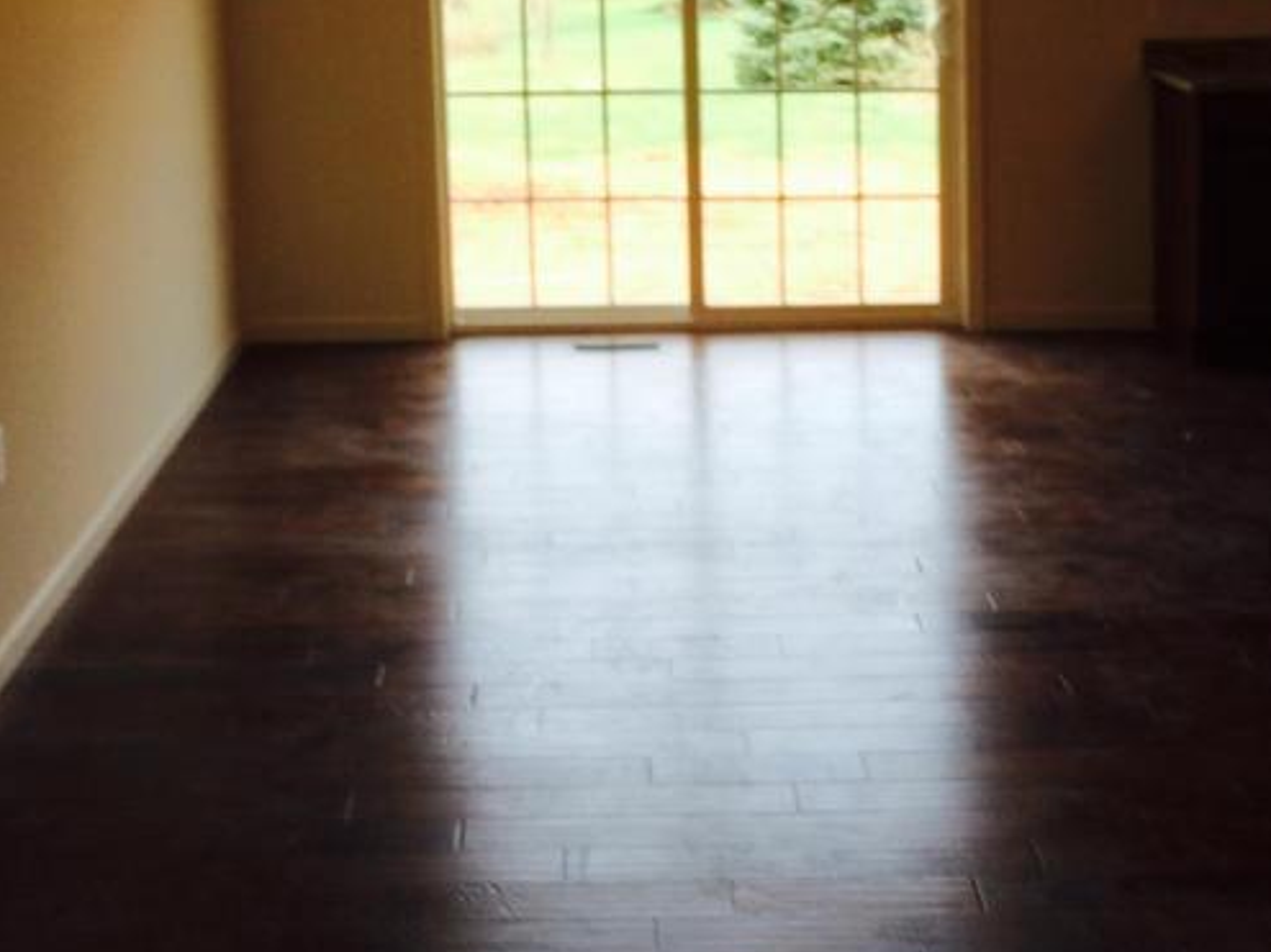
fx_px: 2202
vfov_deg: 24.0
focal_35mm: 60
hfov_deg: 32.2
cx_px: 652
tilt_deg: -7.4
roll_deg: +2.7
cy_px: 162
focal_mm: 4.15
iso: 32
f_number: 2.2
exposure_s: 1/187
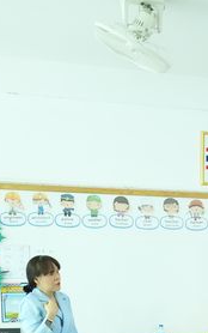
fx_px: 897
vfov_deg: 20.1
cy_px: 358
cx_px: 369
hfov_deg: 12.2
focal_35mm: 99
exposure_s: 1/100
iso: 1600
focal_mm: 18
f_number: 3.5
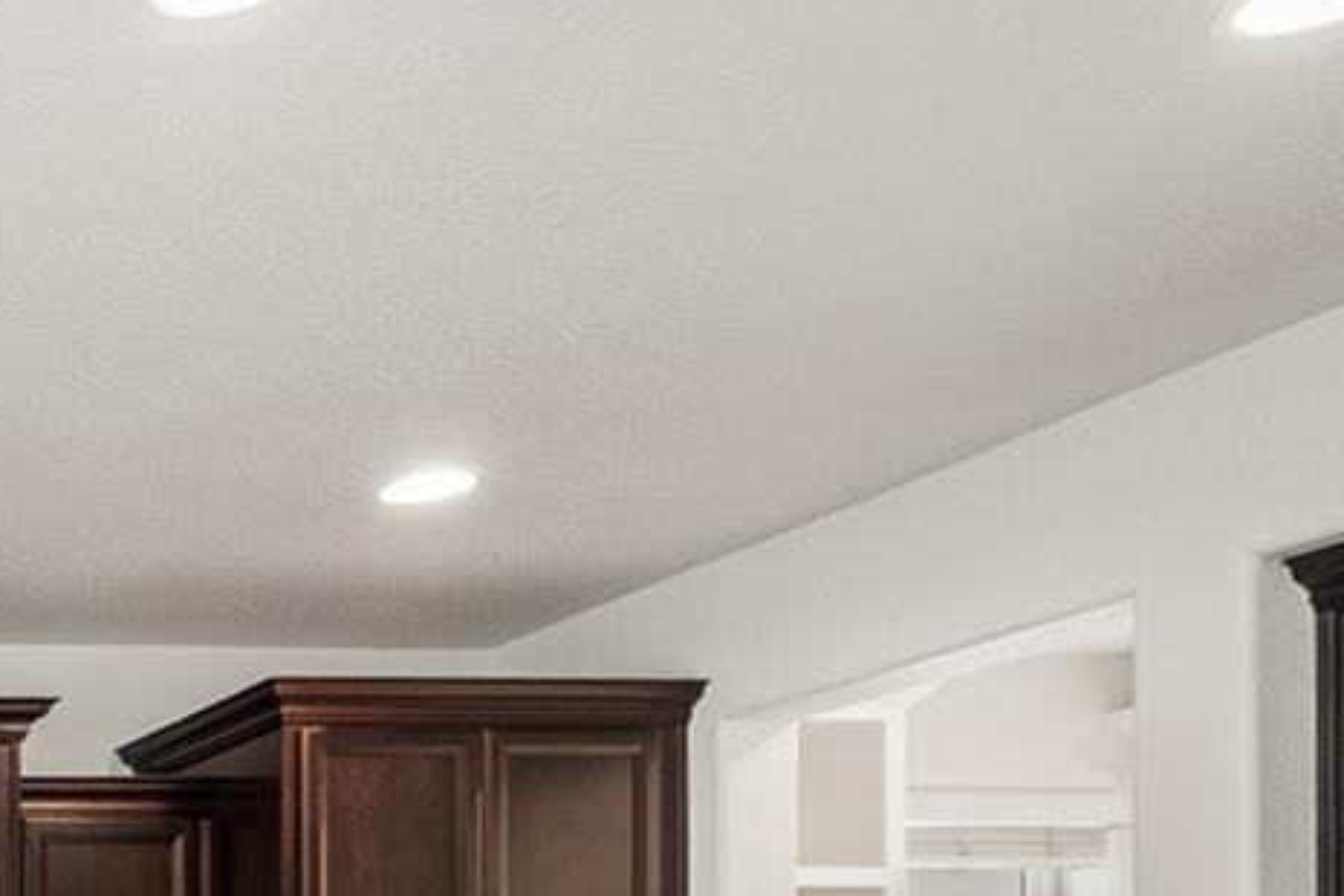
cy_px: 1239
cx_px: -830
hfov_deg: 24.6
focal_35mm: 55
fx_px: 2053
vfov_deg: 21.6
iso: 200
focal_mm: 16
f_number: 8
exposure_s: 1/80
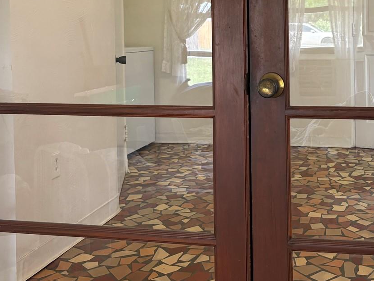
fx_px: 540
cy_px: 47
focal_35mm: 50
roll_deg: +0.6
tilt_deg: -1.1
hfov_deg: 37.3
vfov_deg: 28.4
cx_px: 277
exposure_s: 1/60
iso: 160
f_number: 1.6
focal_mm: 5.96
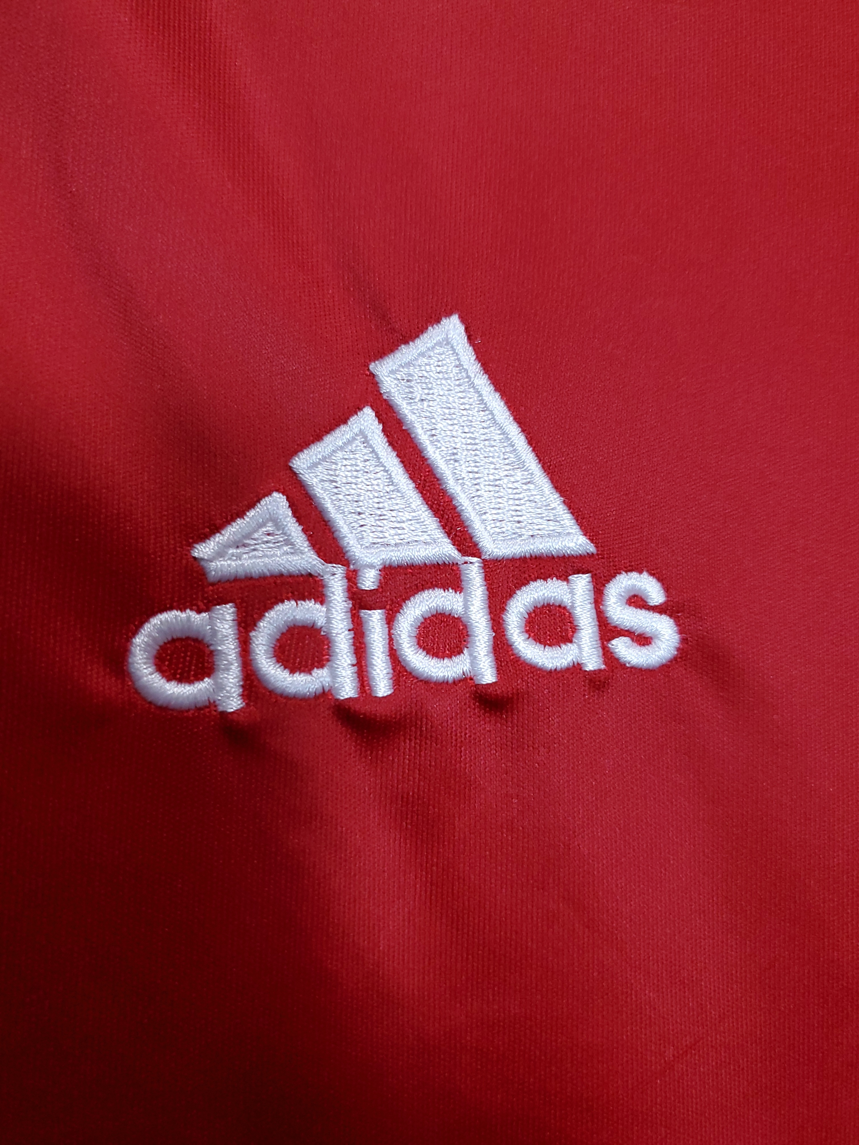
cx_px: 430
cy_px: 572
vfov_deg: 67.3
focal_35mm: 26
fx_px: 860
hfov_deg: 53.1
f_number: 1.5
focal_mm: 4.3
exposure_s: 1/30
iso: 200
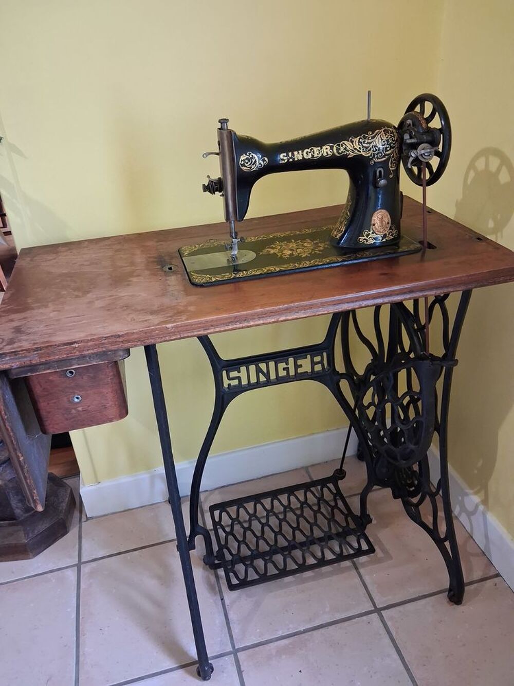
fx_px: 534
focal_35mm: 27
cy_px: 343
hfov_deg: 51.4
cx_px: 257
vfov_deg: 65.3
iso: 500
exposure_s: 1/25
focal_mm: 4
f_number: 1.8
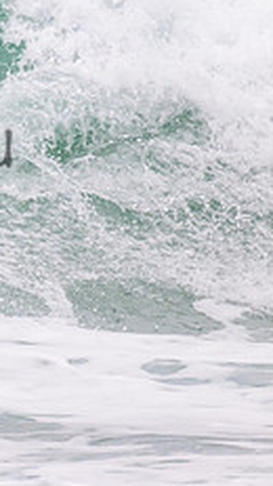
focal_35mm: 2249
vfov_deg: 1.0
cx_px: -245
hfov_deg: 0.5
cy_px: 95
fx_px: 28932
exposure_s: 1/1250
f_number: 11
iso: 1100
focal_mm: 800
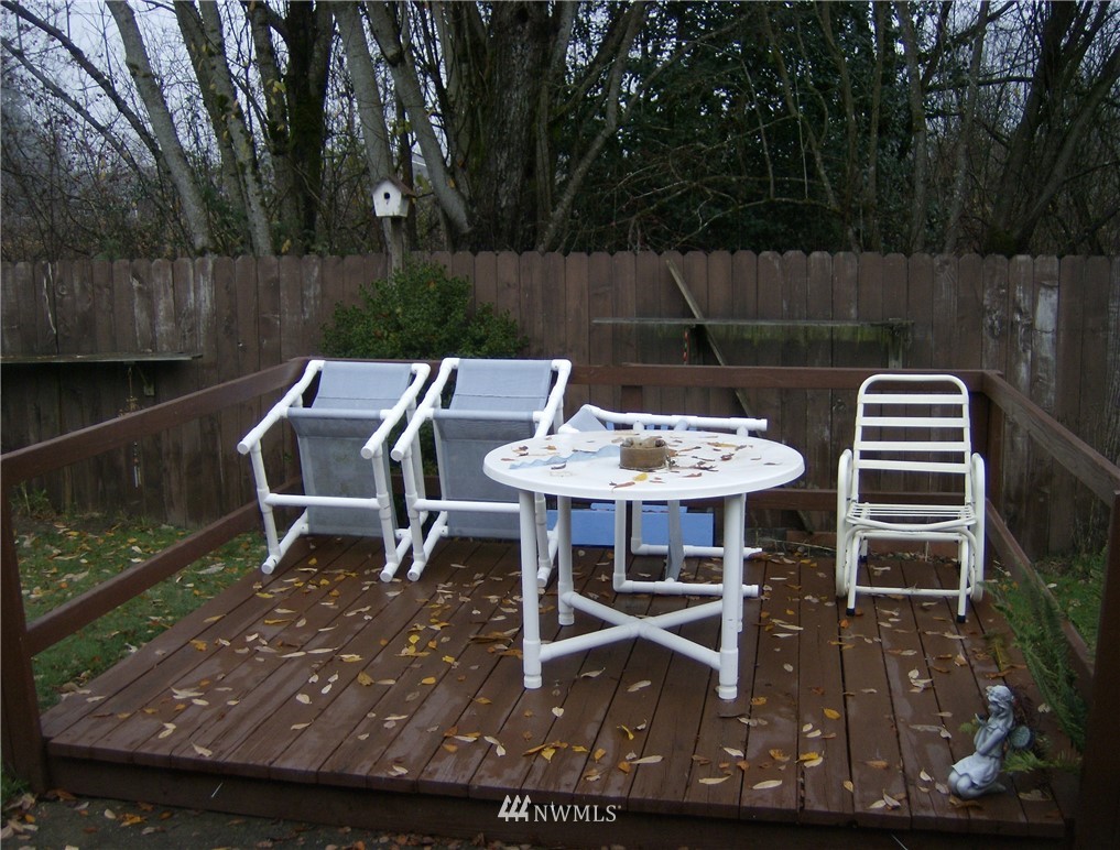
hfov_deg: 51.2
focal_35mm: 36
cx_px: 560
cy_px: 425
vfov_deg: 39.9
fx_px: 1170
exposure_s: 1/251
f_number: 2.8
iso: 100
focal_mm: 6
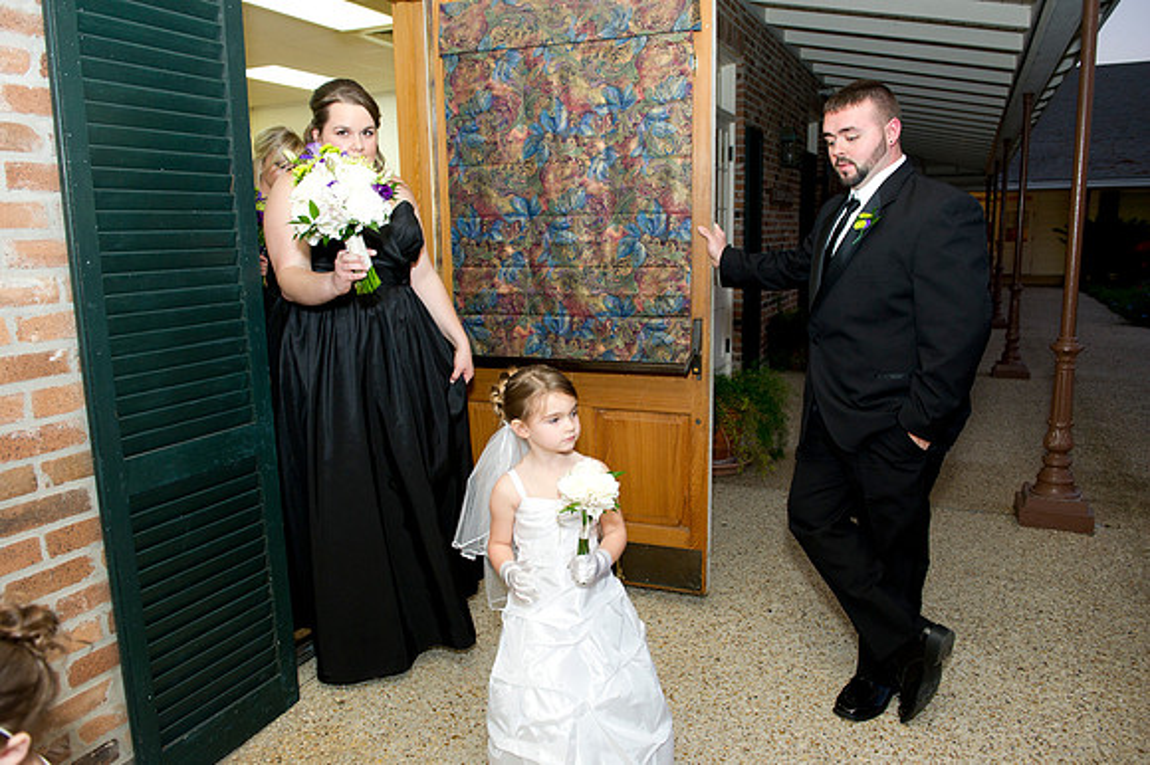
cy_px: 382
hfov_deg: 67.4
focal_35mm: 27
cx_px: 575
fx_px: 862
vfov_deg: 47.9
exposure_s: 1/100
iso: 800
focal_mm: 27
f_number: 5
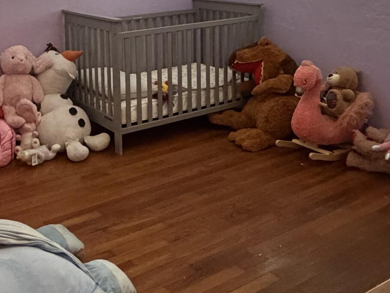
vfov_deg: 29.7
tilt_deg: -6.1
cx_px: 95
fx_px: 518
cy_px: 9
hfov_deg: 40.0
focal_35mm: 46
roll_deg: +1.9
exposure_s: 1/60
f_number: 2.2
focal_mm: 2.22
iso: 800
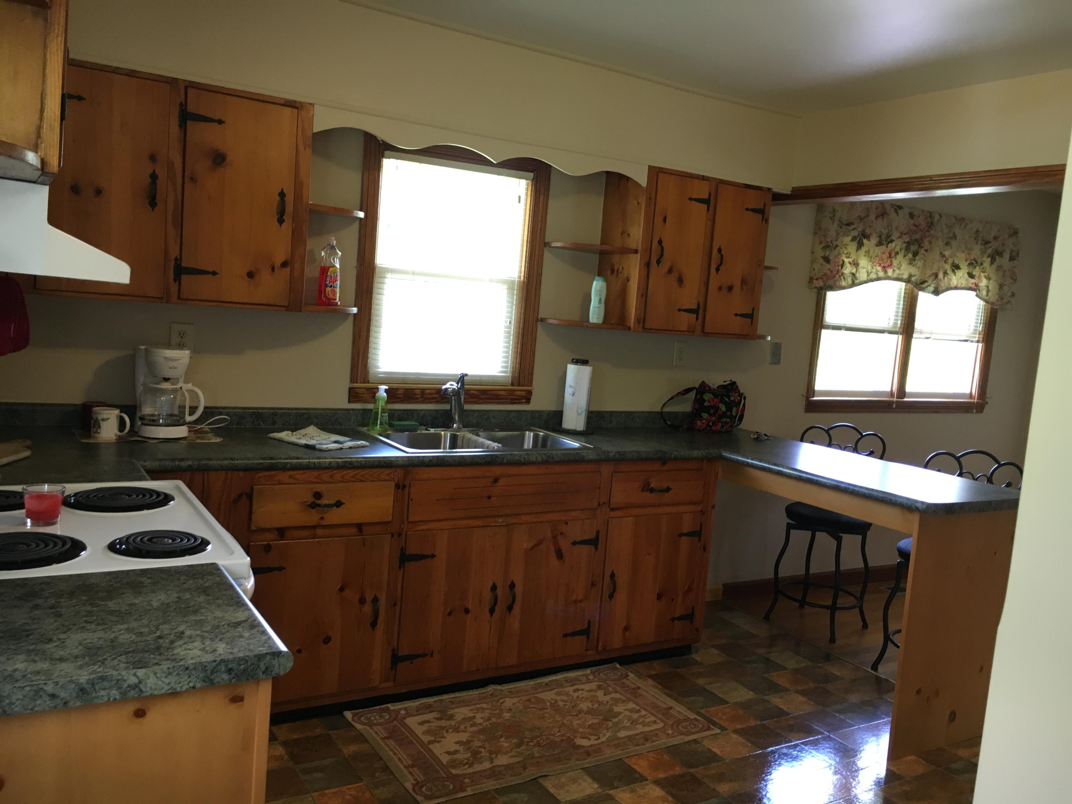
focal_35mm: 29
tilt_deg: -6.8
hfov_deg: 61.7
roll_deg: -4.7
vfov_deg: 48.2
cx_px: 536
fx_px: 898
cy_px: 402
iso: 80
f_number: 2.2
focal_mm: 4.15
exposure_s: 1/30
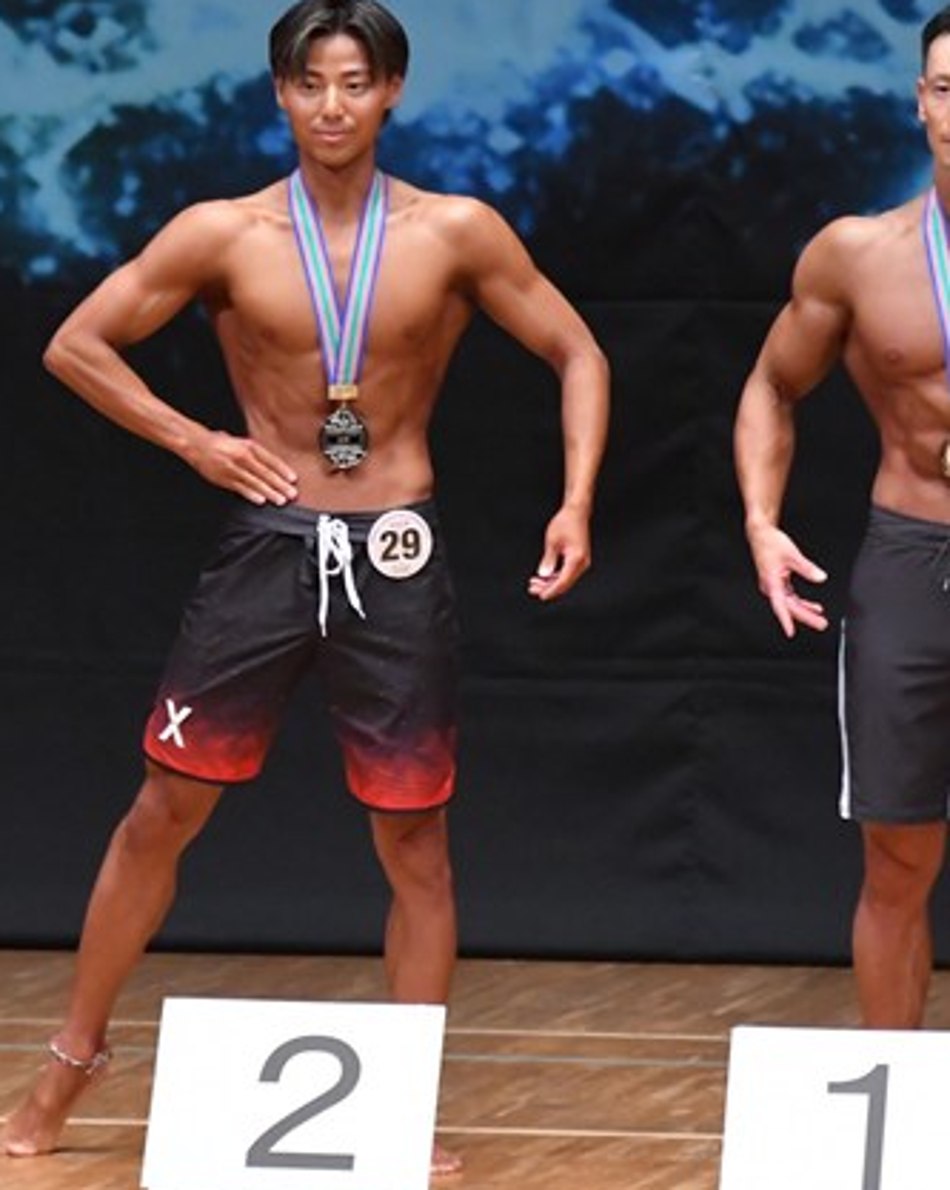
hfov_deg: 3.3
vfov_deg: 4.1
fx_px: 16572
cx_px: 275
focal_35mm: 471
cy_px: 525
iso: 6400
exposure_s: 1/400
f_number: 5.6
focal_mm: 180
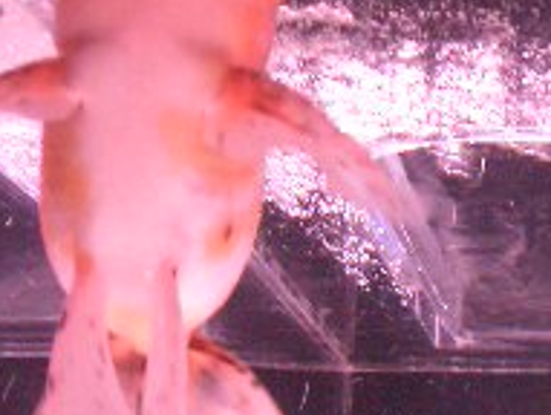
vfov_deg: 12.6
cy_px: 409
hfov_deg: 16.1
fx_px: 1866
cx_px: 666
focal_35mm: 117
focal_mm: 5.8
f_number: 2.6
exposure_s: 1/15
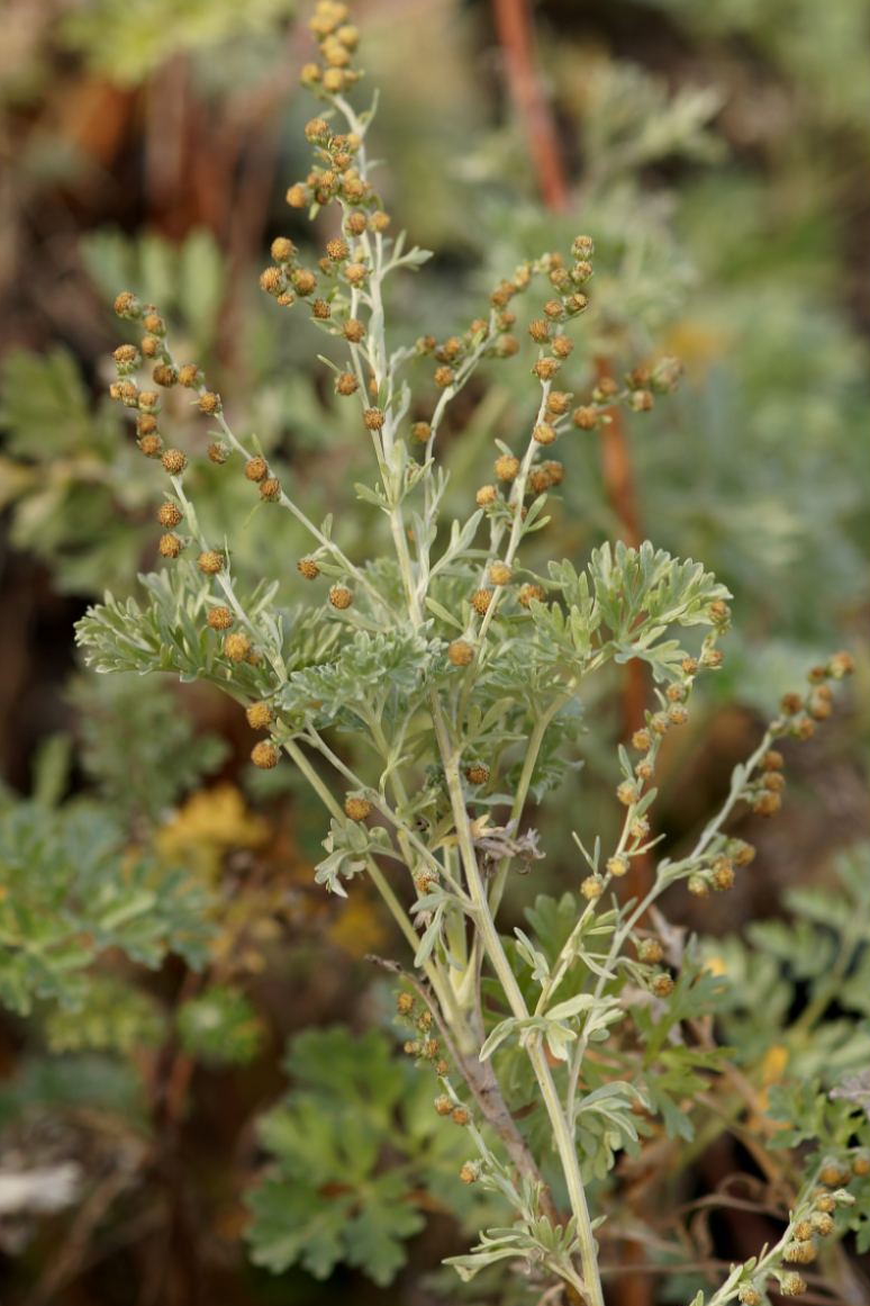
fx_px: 5618
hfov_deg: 8.9
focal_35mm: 155
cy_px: 666
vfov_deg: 13.2
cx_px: 431
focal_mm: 100
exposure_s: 1/200
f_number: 4.5
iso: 100
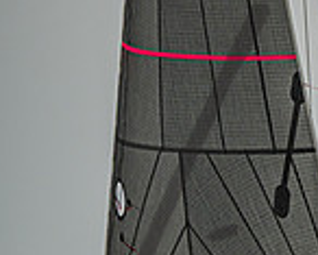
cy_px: 323
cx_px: 755
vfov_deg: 1.3
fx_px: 10991
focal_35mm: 1167
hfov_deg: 1.7
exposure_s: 1/4000
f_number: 5
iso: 220
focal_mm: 240
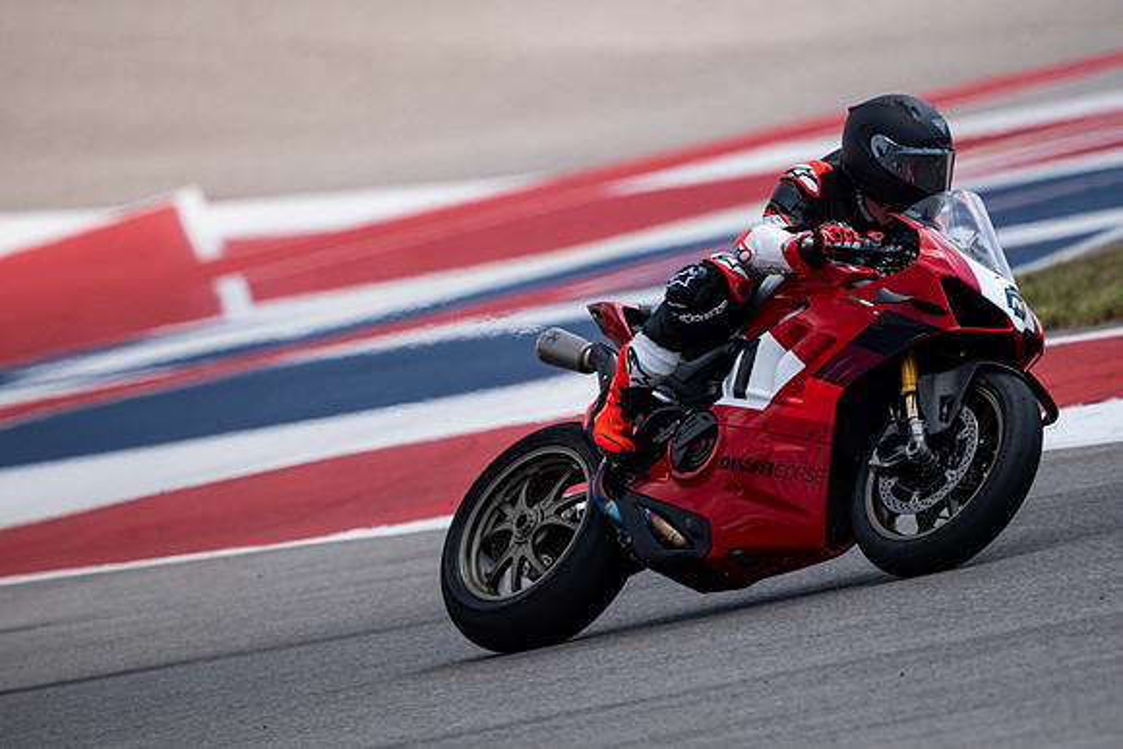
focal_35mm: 750
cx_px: 562
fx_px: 23400
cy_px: 374
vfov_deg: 1.8
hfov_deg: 2.7
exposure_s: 1/2500
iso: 400
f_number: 5.6
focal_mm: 500
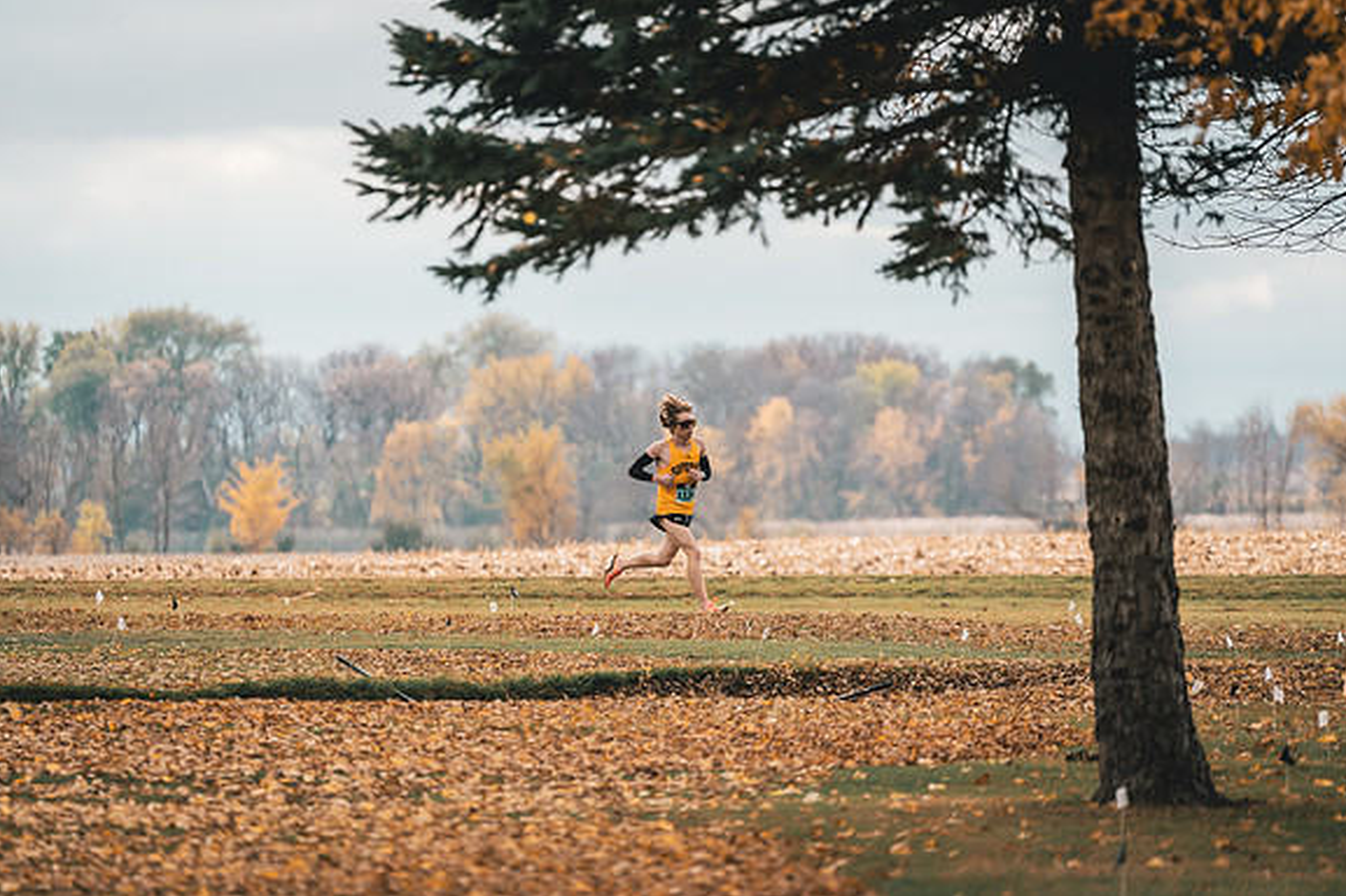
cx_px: 687
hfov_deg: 5.0
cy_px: 447
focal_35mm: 416
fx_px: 15544
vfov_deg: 3.3
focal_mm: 400
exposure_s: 1/1000
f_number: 6.3
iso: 400
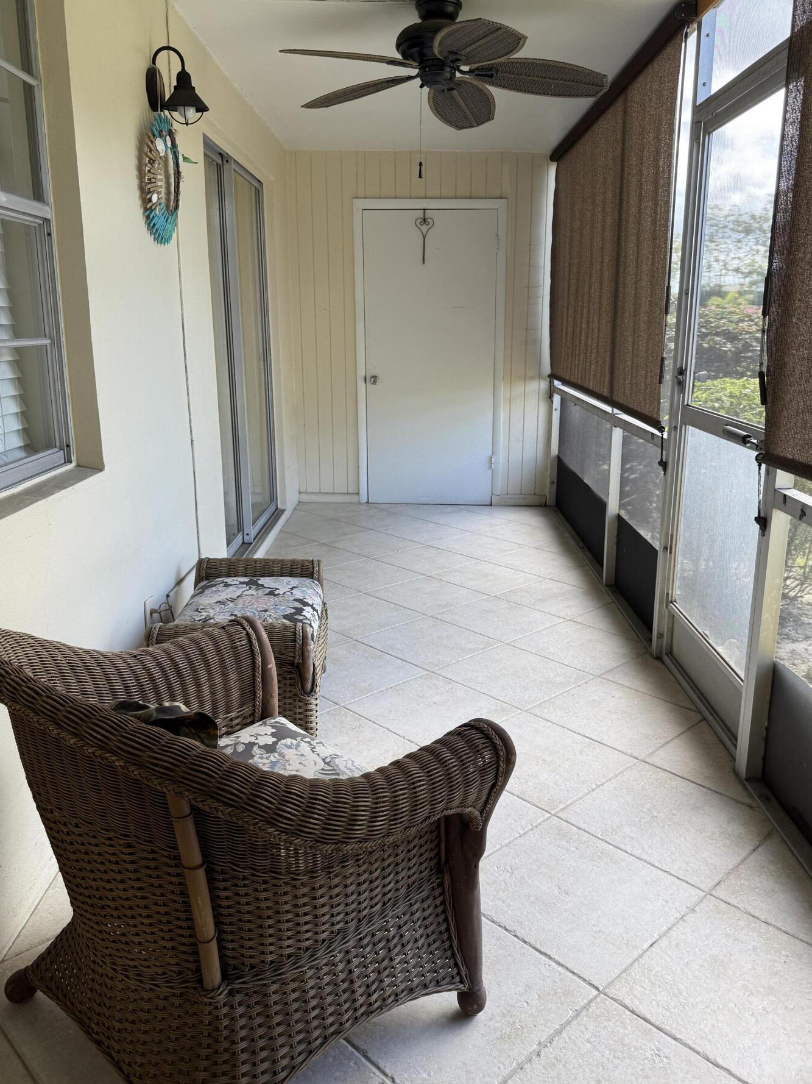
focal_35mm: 27
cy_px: 529
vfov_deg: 65.3
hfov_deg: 51.3
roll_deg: -0.5
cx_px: 415
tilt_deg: -13.8
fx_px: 845
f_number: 1.78
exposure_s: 1/121
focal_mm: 6.76
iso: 64
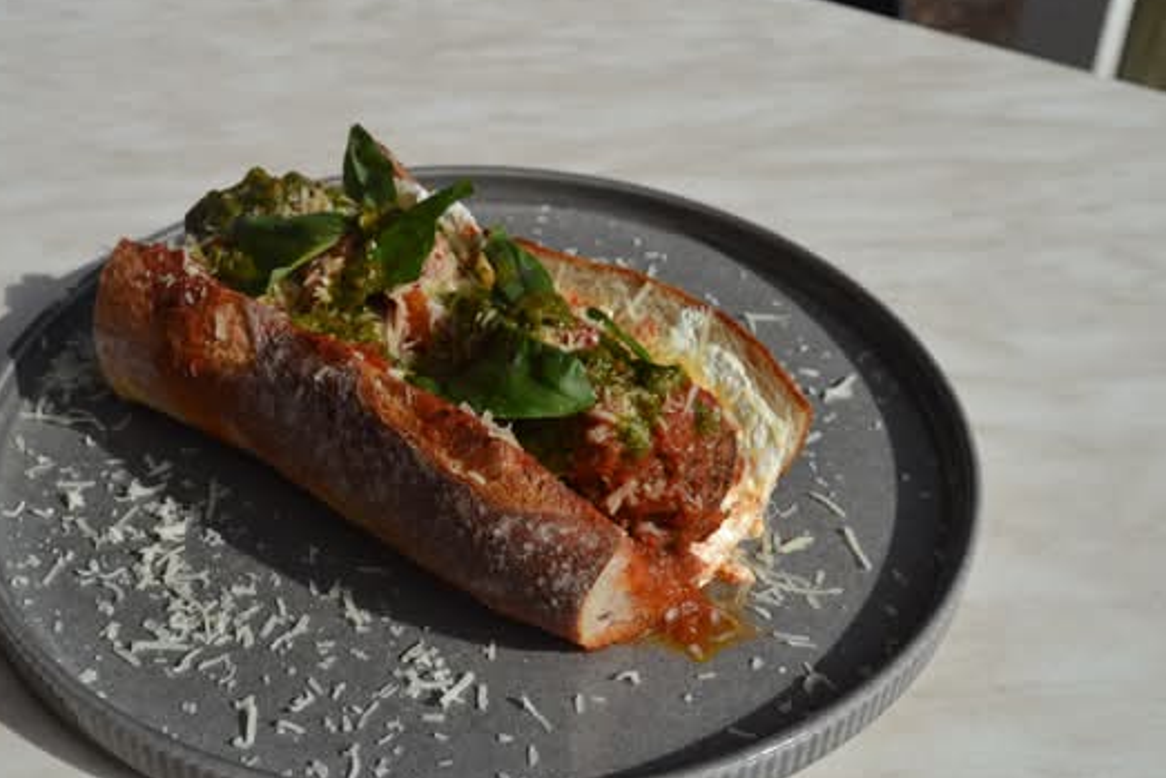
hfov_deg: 37.4
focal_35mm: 53
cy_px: 368
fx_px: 1717
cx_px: 493
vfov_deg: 25.5
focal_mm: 28
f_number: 8
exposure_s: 1/250
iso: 100
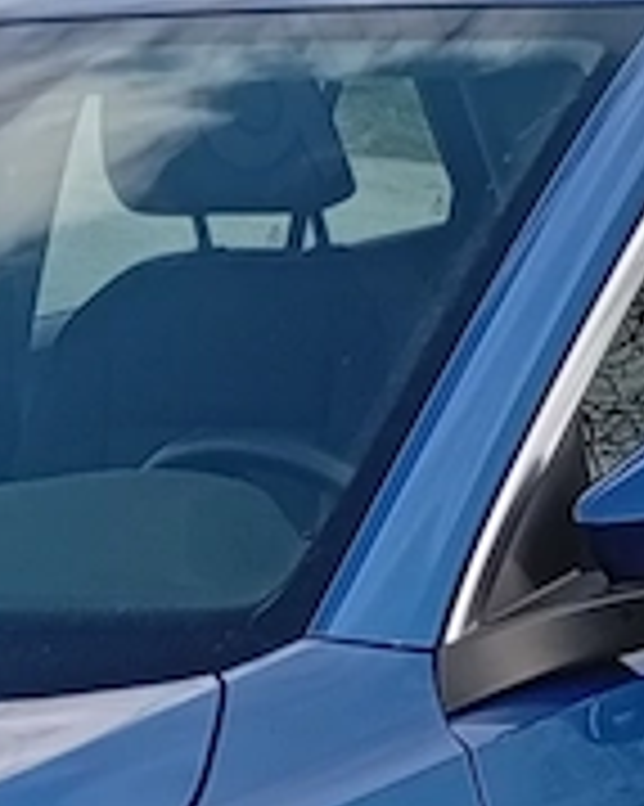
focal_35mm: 196
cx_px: 126
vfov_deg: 9.6
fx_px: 4674
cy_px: 1202
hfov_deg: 7.9
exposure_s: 1/107
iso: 50
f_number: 1.8
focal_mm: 3.98
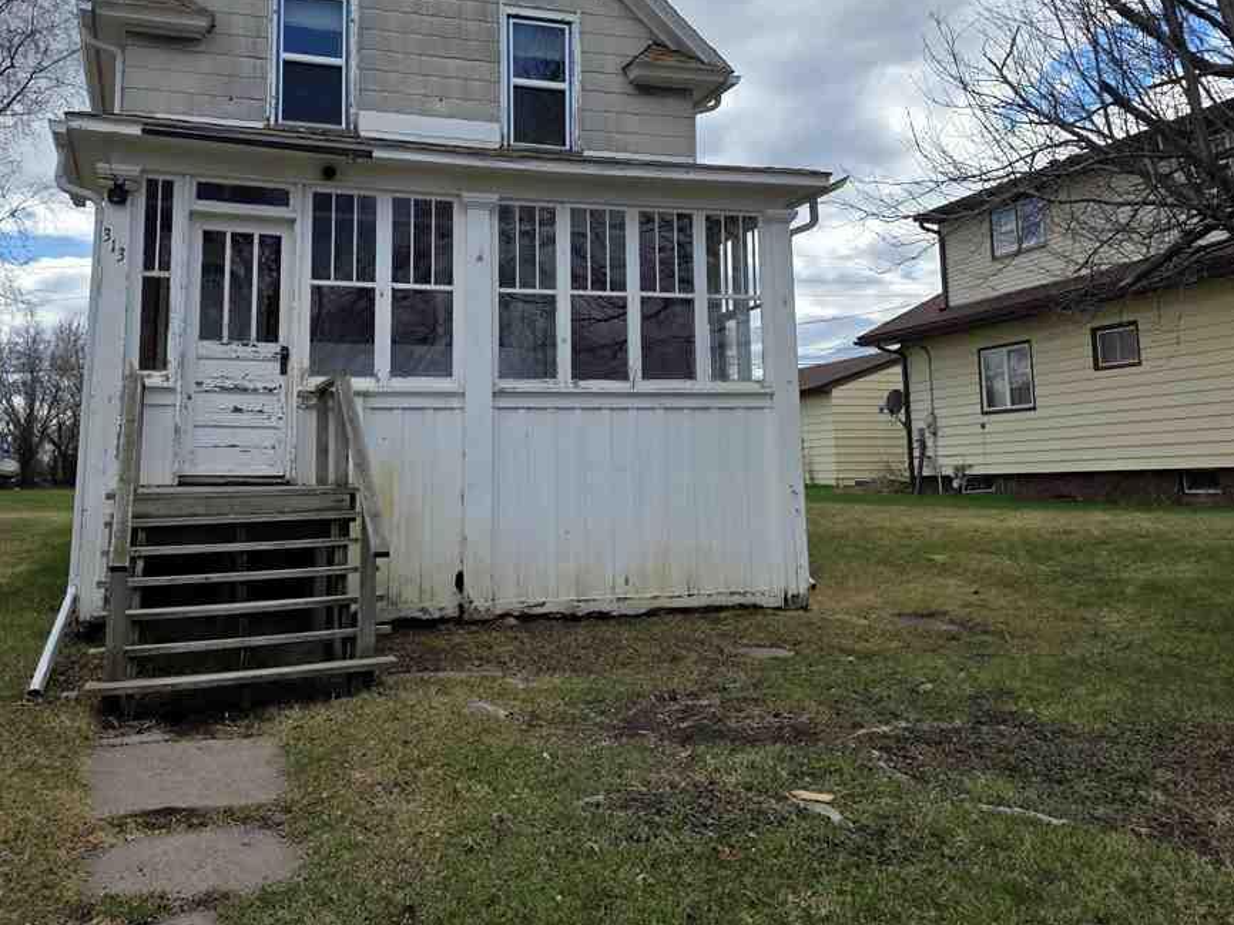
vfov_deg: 41.1
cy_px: 289
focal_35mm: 34
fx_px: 1212
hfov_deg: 53.8
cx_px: 536
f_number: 1.7
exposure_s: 1/4539
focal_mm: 6.25
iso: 80
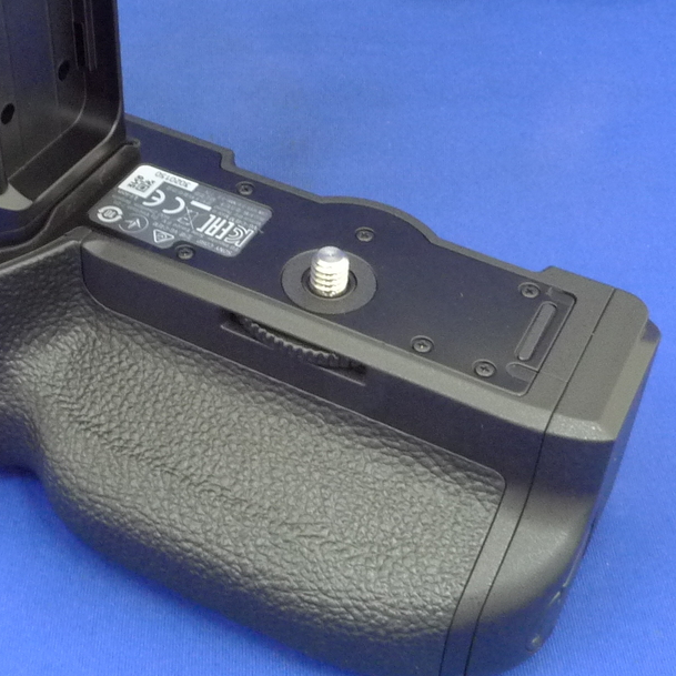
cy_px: 239
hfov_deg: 31.5
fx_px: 1193
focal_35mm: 54
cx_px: 254
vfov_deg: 31.4
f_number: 8
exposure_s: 1/3.2
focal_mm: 5.1
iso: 400
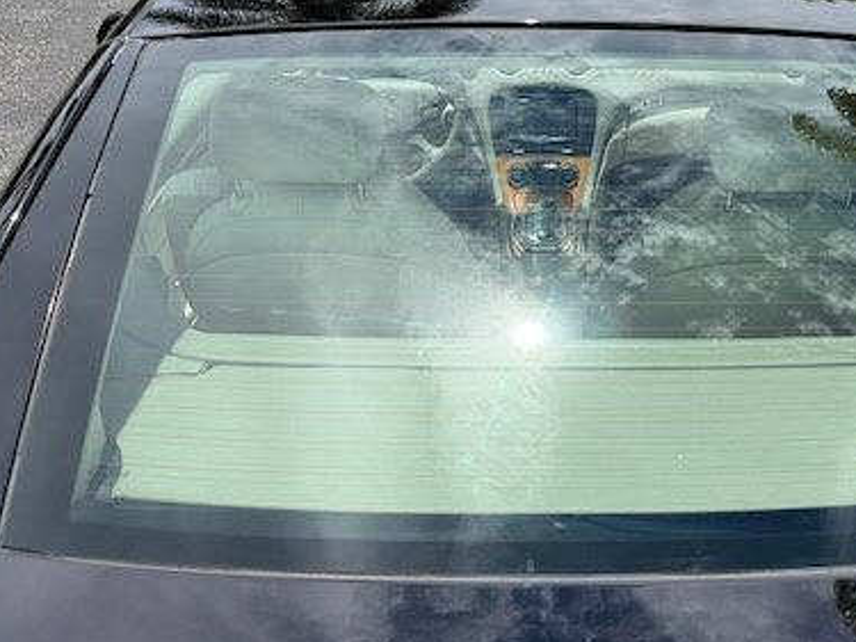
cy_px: 324
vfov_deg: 35.1
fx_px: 1014
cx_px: 562
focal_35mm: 41
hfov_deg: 45.2
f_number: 1.78
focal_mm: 6.76
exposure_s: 1/3425
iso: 80
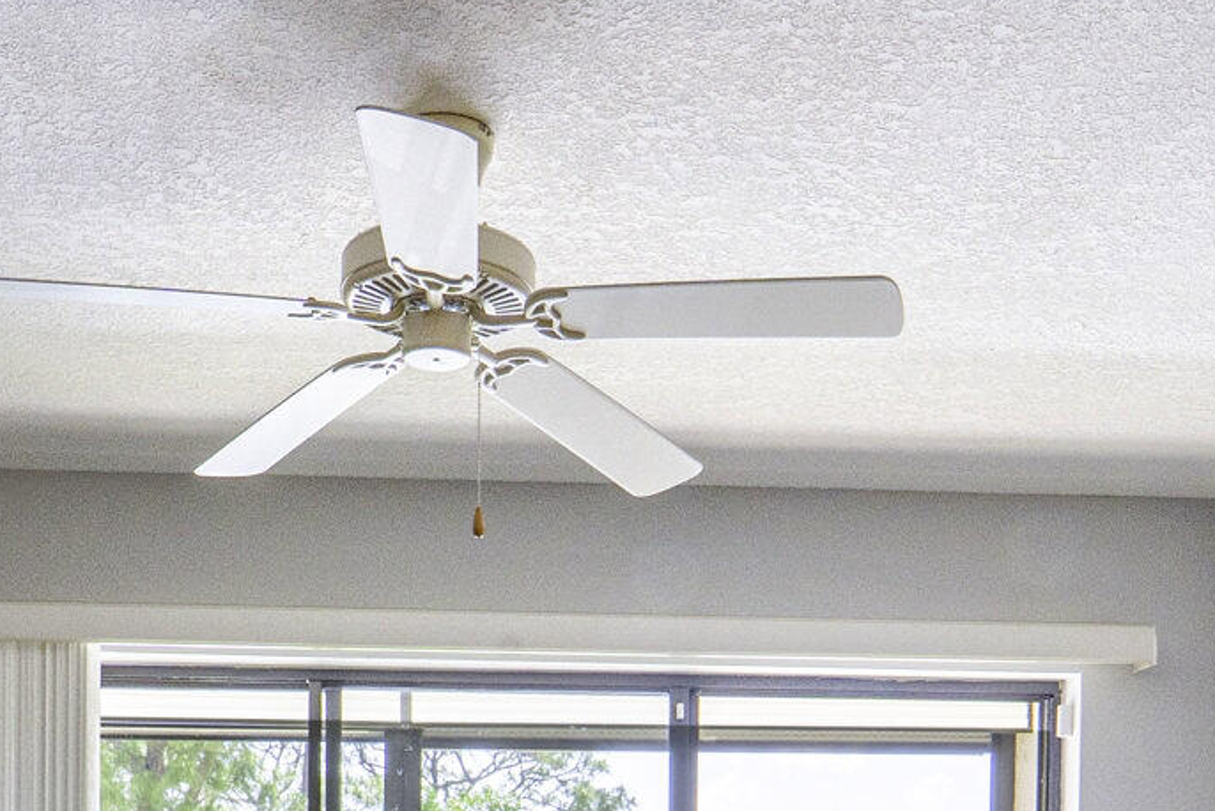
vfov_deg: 23.0
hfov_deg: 38.7
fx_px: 1722
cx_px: 492
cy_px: 1102
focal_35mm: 51
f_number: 20
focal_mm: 14
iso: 100
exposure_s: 1/40
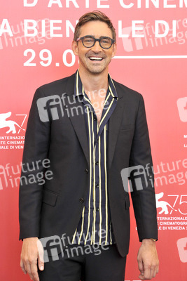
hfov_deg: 11.8
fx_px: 903
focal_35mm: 116
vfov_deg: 17.6
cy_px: 140
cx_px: 94
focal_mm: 116
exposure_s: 1/200
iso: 1000
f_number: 8
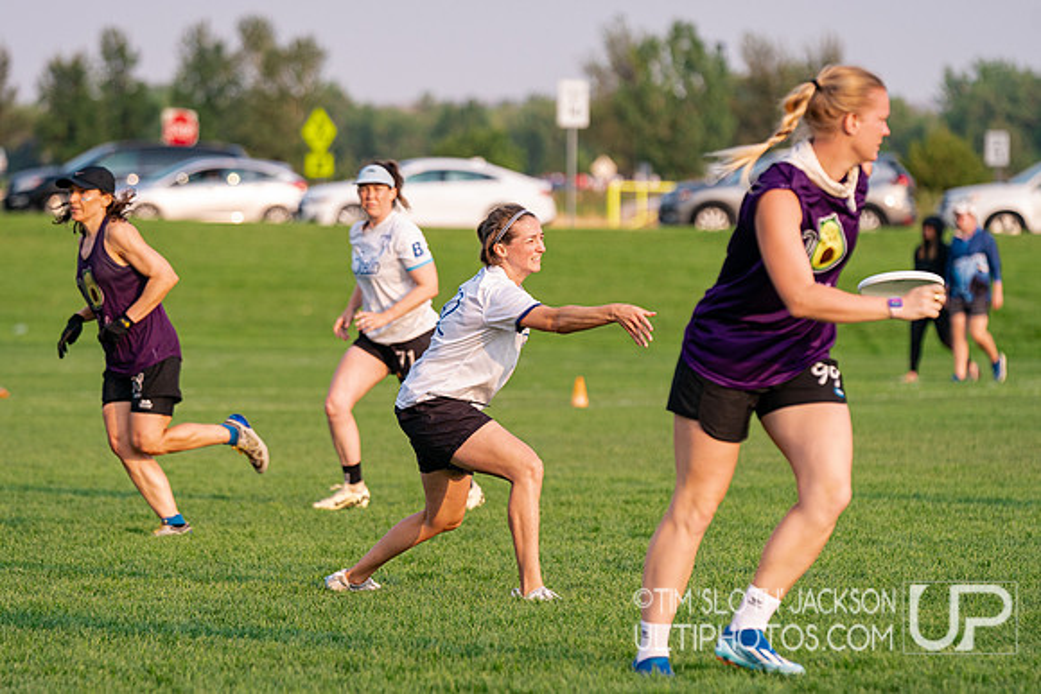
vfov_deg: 5.4
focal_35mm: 254
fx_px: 7341
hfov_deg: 8.1
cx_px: 504
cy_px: 404
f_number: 4
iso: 640
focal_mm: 200
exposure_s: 1/2000
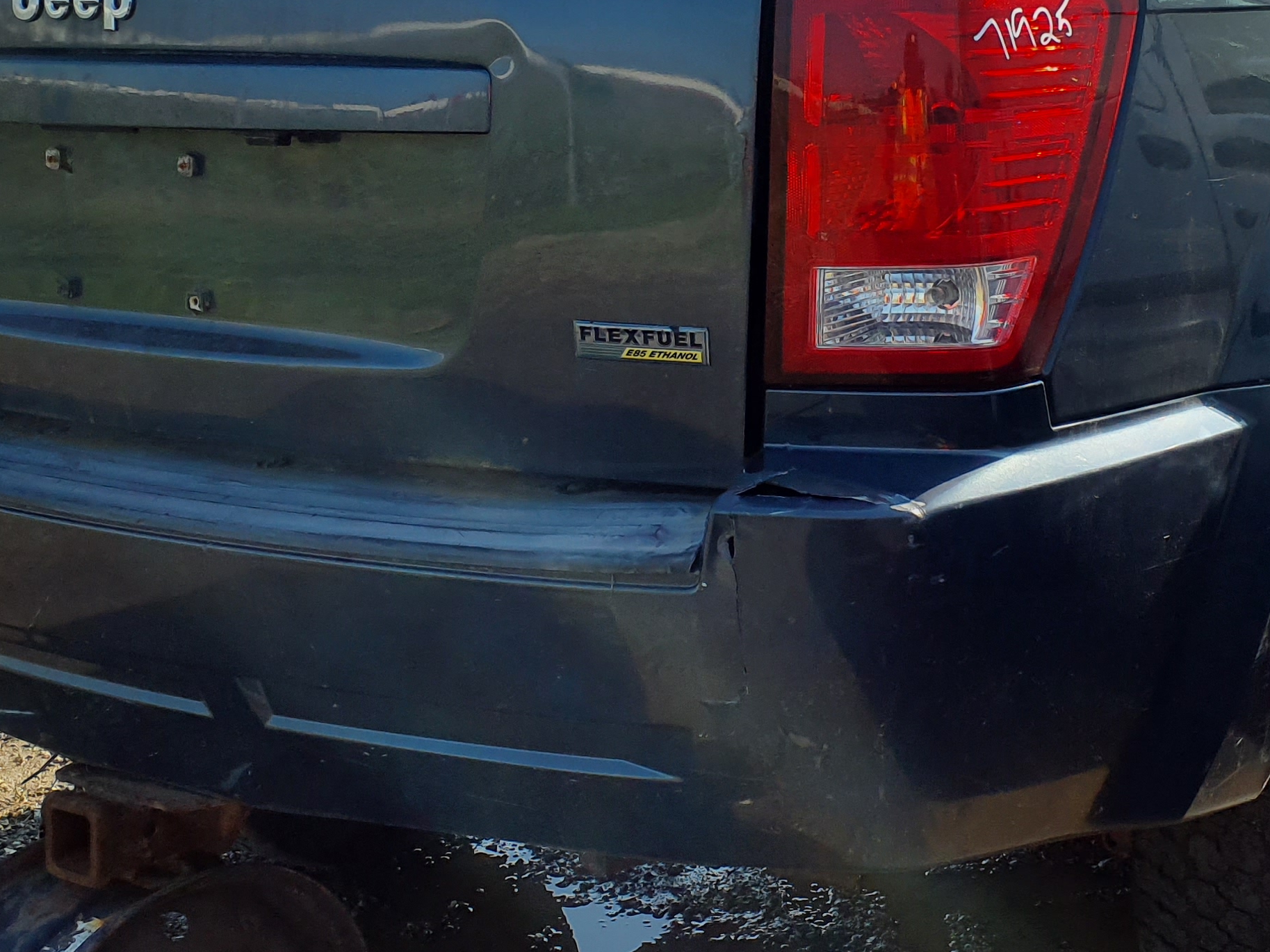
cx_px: 797
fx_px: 2238
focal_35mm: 61
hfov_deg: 31.5
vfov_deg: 23.6
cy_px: 171
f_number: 1.9
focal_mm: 3.58
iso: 40
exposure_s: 1/1228
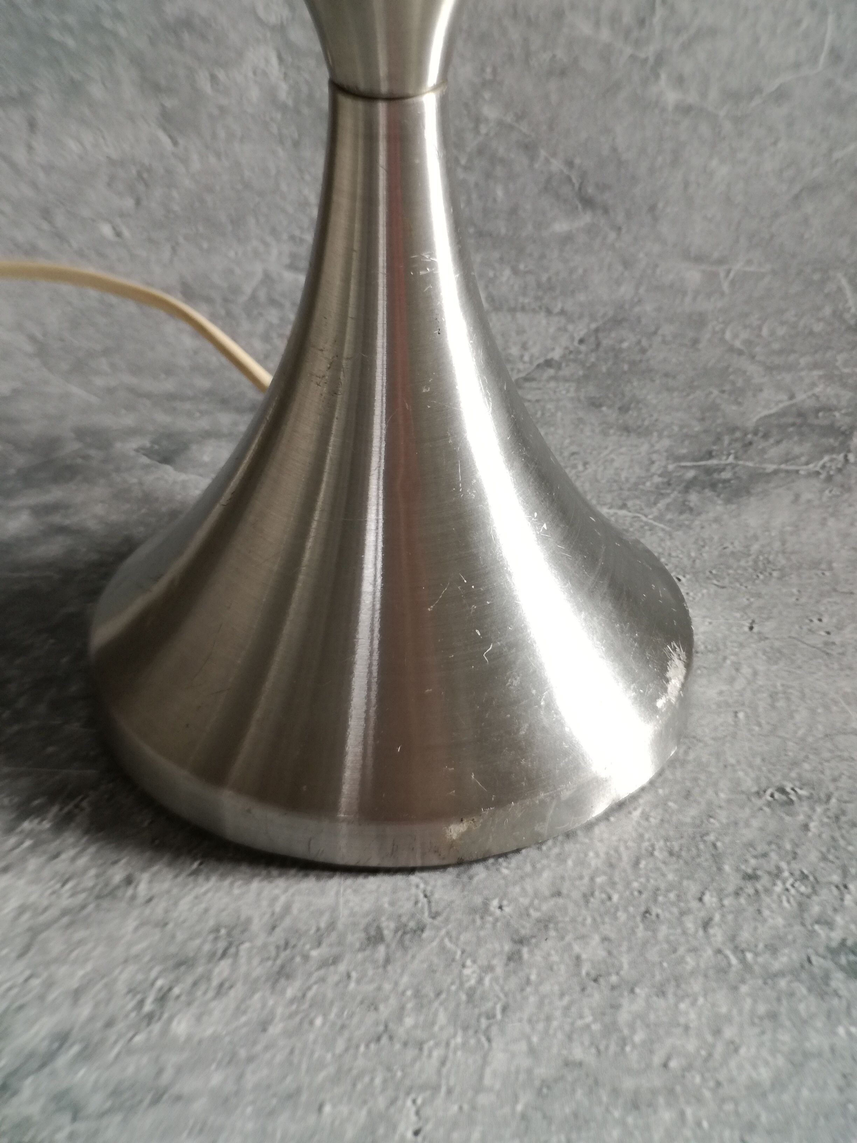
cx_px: 428
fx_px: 1023
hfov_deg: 45.4
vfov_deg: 58.4
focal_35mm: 31
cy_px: 572
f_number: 2
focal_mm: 3.79
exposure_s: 1/100
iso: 80
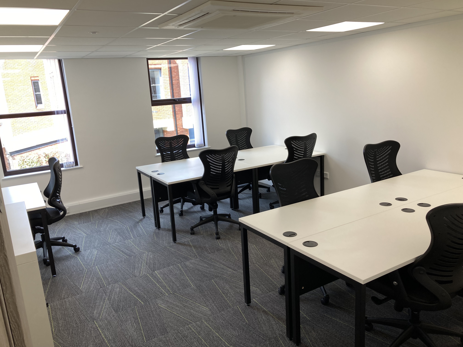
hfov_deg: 63.4
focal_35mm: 28
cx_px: 232
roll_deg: +3.8
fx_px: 375
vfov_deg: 49.7
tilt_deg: -13.1
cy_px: 174
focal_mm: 3.99
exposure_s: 1/100
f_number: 1.8
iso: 25
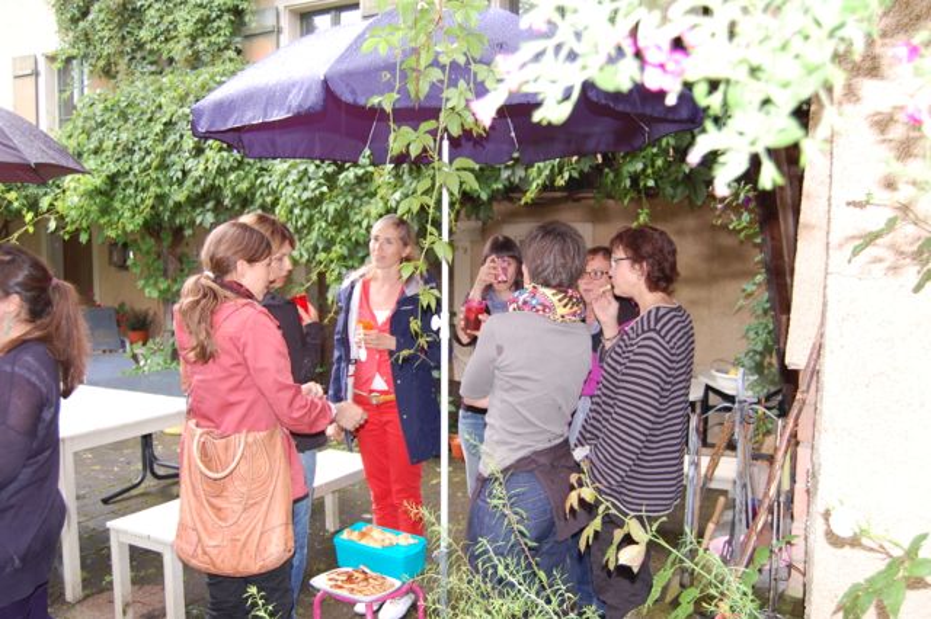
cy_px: 310
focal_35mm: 33
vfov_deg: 39.9
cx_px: 466
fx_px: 853
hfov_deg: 57.2
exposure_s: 1/60
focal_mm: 22
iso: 400
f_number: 3.8
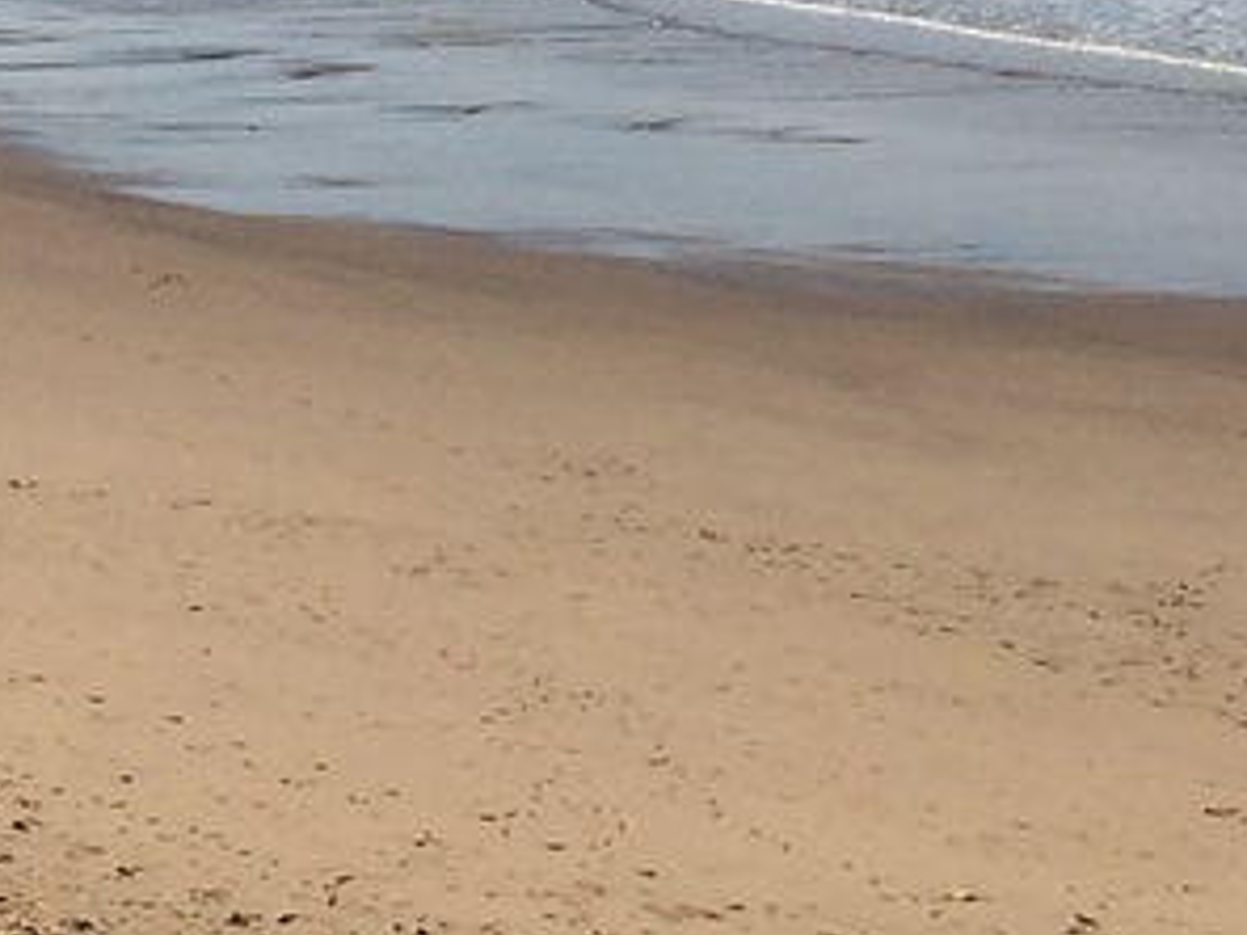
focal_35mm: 157
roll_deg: -0.5
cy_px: -198
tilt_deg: -5.9
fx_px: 5656
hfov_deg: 12.6
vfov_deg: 9.3
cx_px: 649
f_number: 2.2
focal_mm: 4.15
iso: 32
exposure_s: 1/2933
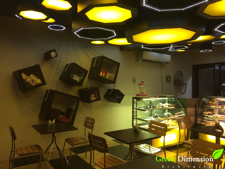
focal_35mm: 29
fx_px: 188
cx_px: 112
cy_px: 84
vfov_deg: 48.2
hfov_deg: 61.7
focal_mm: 4.15
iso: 160
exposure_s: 1/33
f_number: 2.2
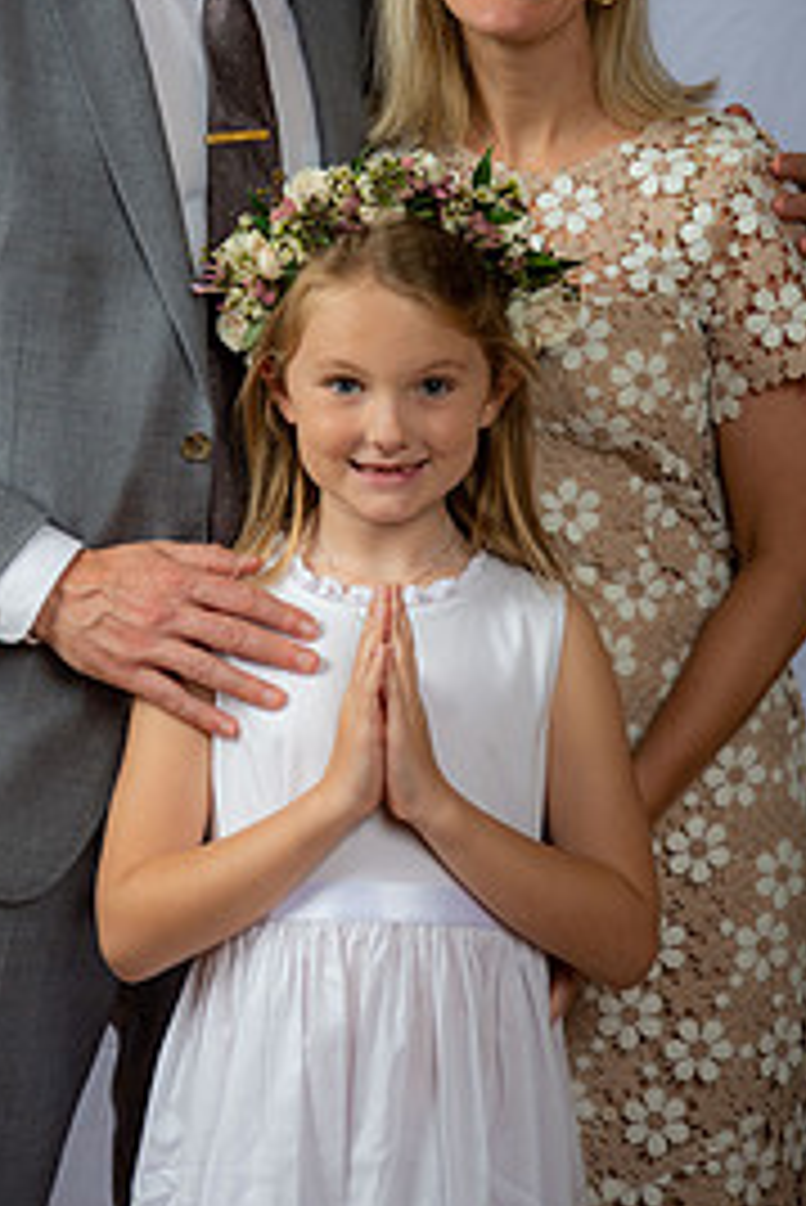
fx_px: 3656
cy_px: 374
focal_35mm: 109
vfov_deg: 18.7
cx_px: 313
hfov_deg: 12.6
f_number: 6.3
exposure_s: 1/200
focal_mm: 65
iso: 250
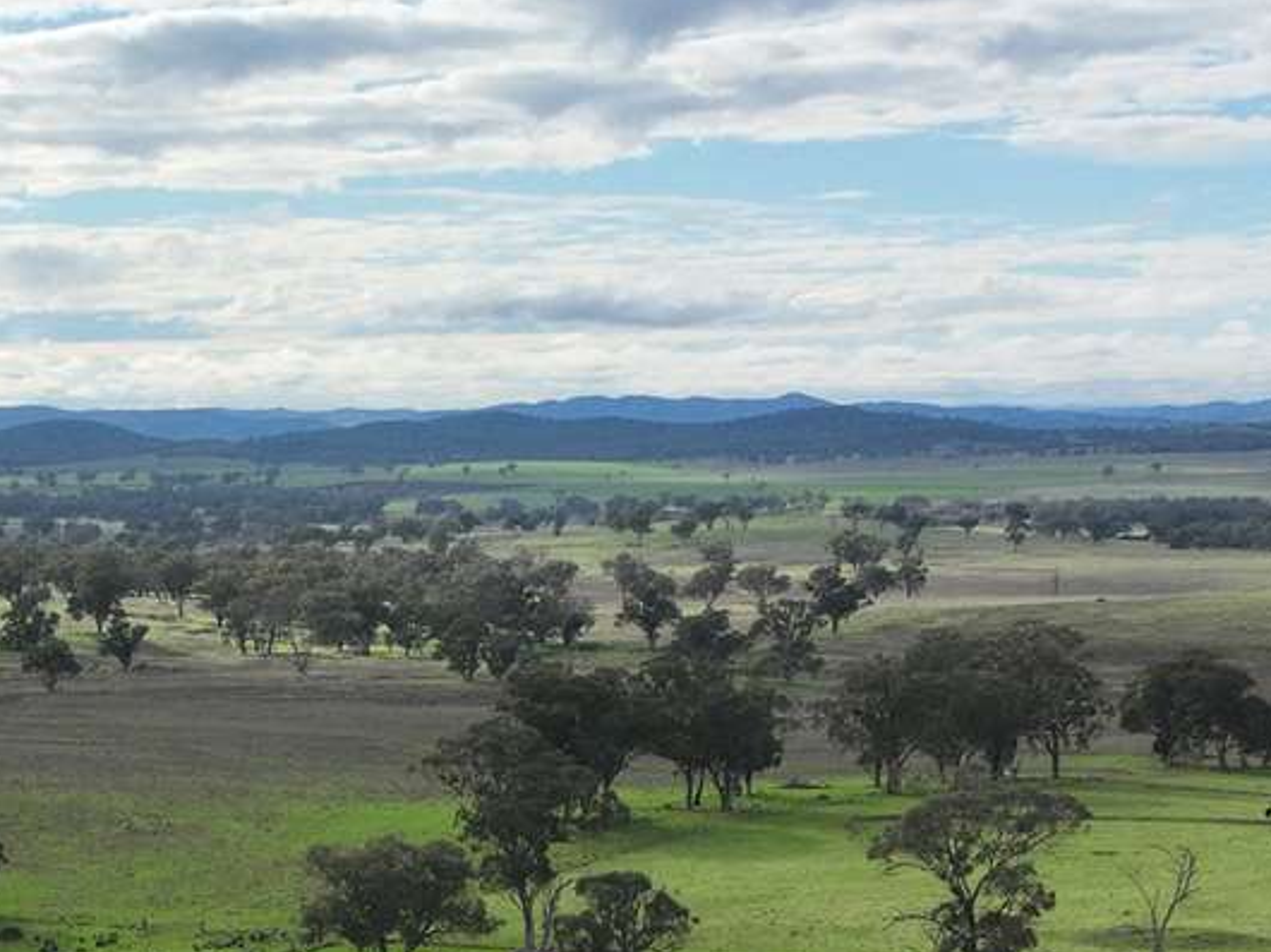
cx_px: -134
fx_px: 3193
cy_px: 1483
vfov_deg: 15.5
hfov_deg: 21.3
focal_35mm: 87
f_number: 2.8
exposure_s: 1/4000
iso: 300
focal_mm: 12.29
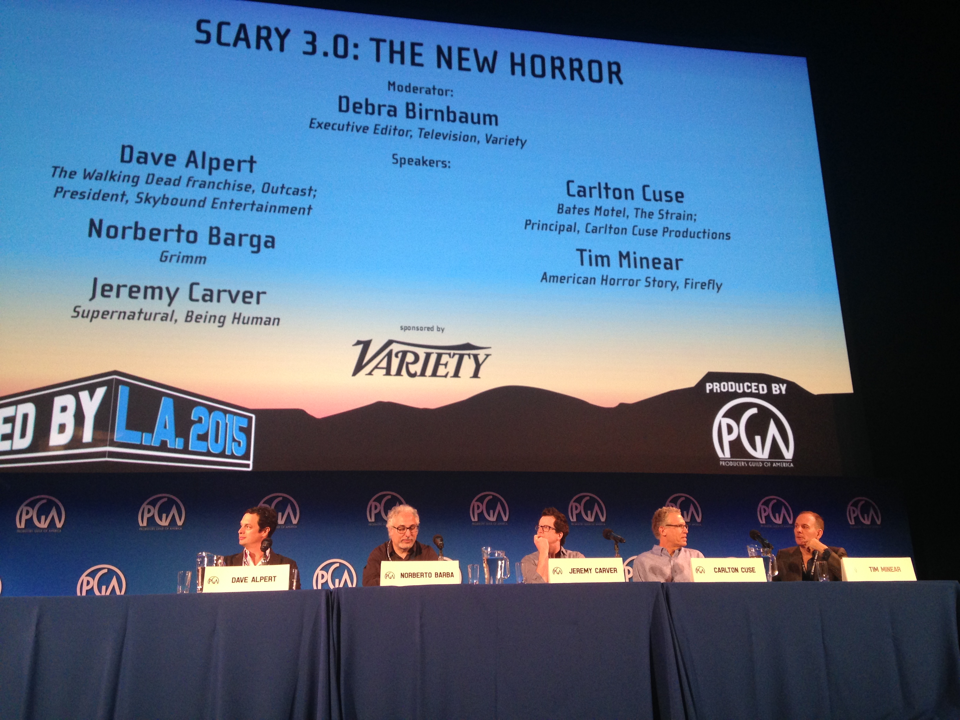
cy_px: 360
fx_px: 915
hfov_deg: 55.4
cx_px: 480
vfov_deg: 42.9
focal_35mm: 33
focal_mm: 4.12
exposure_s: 1/20
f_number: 2.4
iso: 125
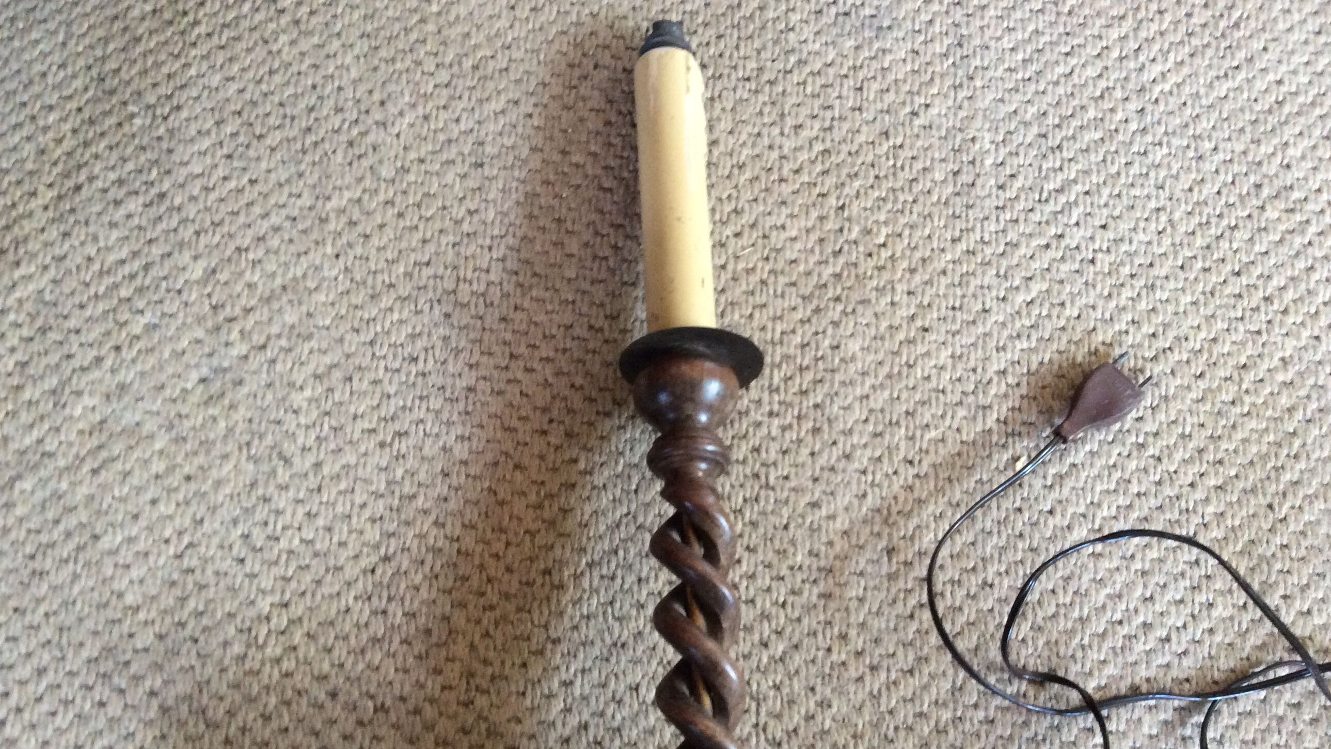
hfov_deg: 56.6
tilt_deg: -73.9
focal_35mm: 35
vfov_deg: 33.4
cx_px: 665
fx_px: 1235
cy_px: 495
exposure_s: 1/25
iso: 200
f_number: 2.4
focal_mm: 3.3
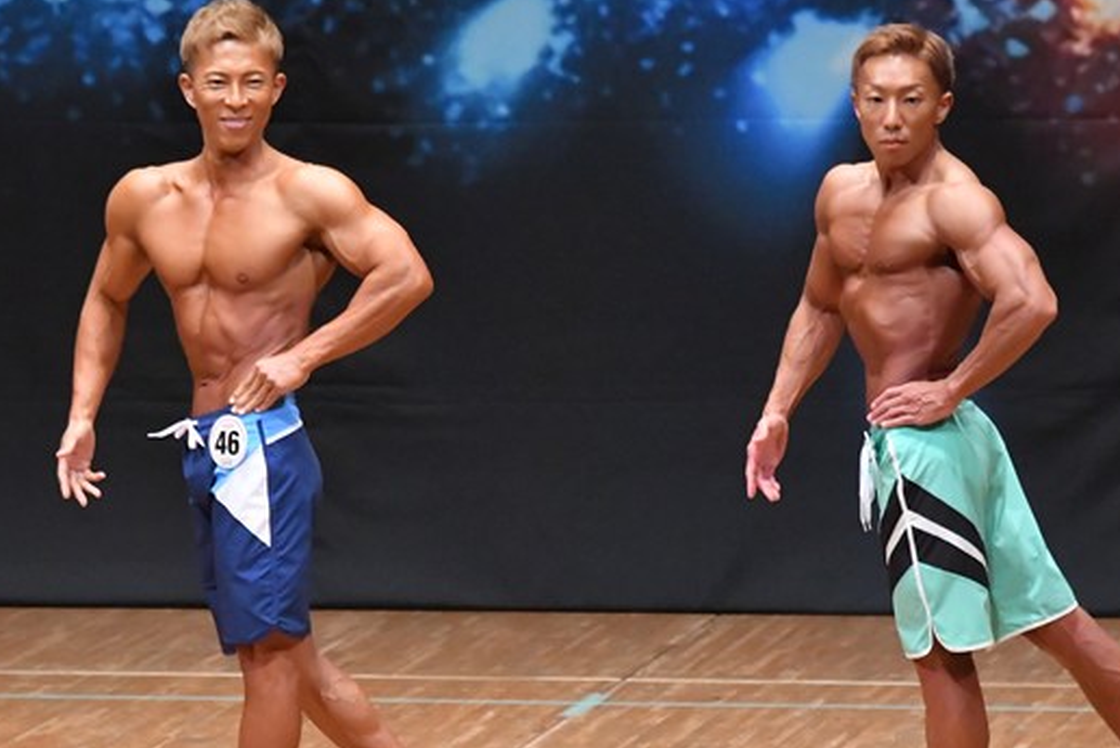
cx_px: 502
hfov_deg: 5.4
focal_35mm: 382
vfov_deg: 3.6
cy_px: 514
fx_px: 11887
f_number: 5.6
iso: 8000
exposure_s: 1/400
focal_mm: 170
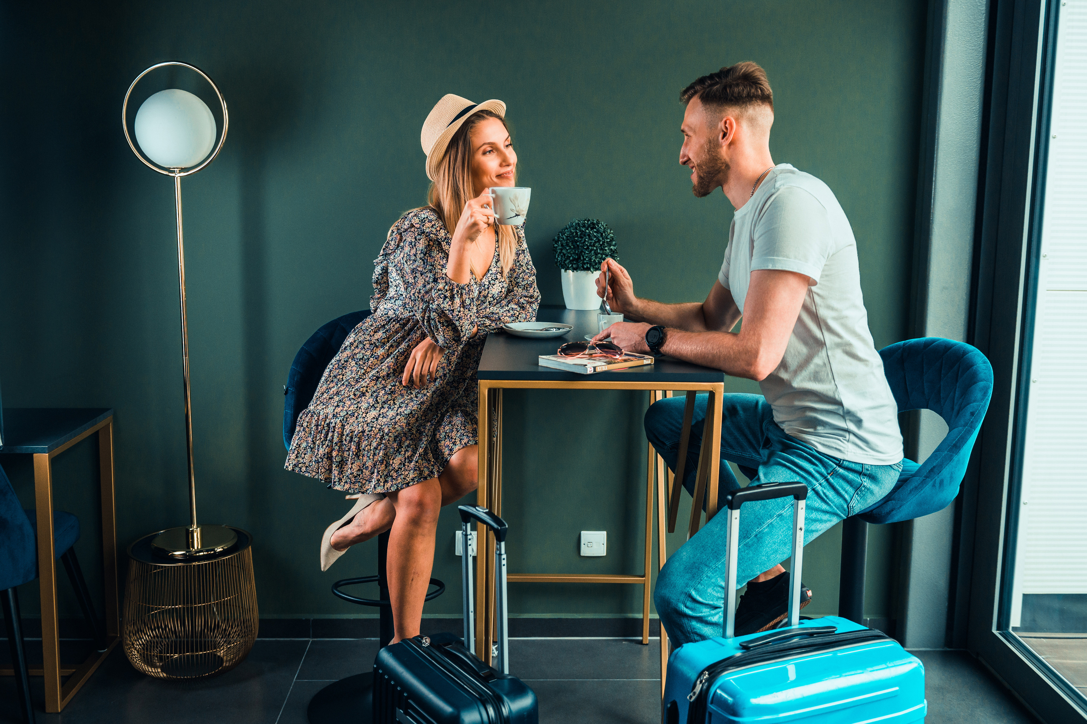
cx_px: 544
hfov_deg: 53.2
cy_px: 362
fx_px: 1086
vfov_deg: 36.8
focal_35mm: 36
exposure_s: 1/160
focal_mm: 36
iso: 1000
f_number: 3.5
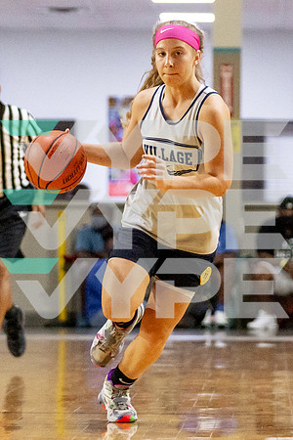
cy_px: 194
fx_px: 3748
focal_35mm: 307
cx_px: 159
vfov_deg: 6.7
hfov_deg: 4.5
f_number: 2.8
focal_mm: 103
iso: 2500
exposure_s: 1/800
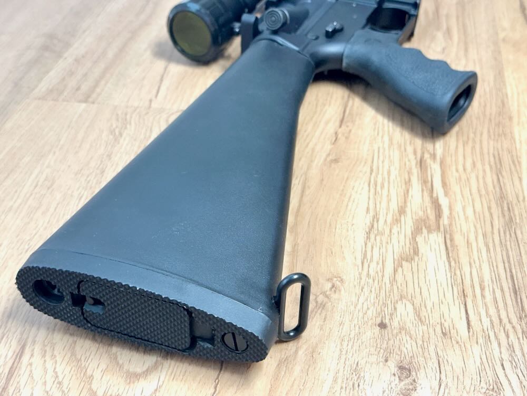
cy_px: 198
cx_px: 264
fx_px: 731
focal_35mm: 48
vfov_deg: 30.3
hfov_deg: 39.7
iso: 125
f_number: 1.78
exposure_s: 1/60
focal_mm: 6.86
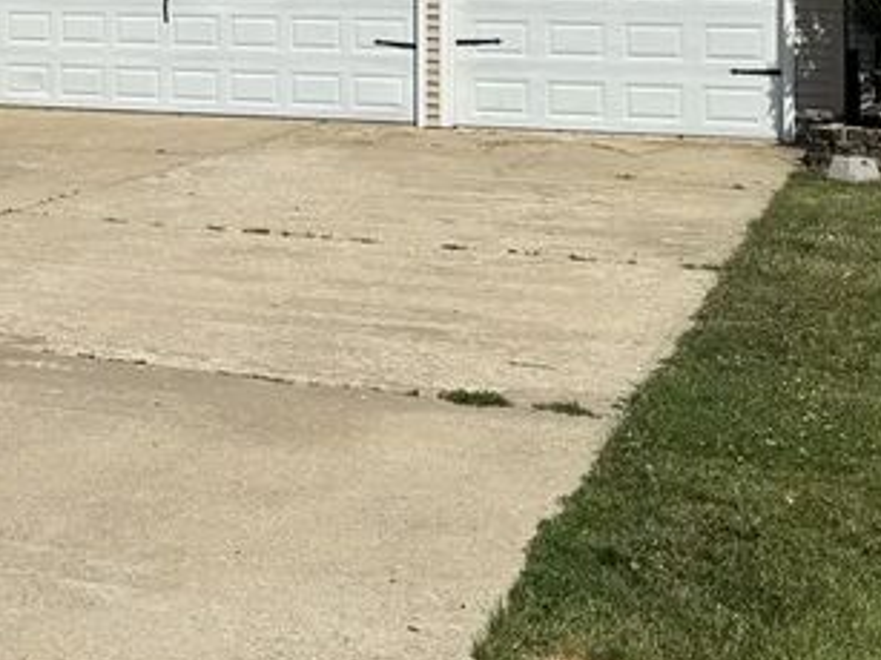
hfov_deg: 22.4
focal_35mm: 80
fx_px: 2035
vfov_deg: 17.7
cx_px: -189
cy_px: -103
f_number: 1.78
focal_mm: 6.76
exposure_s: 1/9009
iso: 80
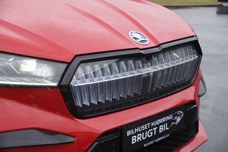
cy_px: 76
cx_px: 114
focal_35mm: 68
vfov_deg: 20.1
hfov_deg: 29.9
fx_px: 427
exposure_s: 1/80
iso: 250
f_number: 4.5
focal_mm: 45
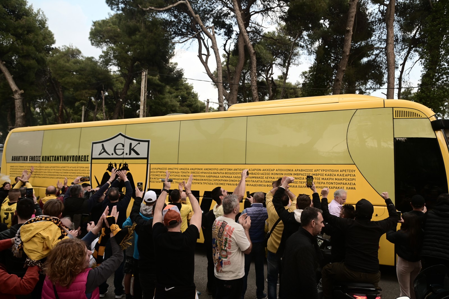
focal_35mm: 24
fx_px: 299
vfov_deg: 53.1
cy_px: 150
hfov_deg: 73.8
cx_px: 224
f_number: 5.6
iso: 400
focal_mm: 24
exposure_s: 1/320
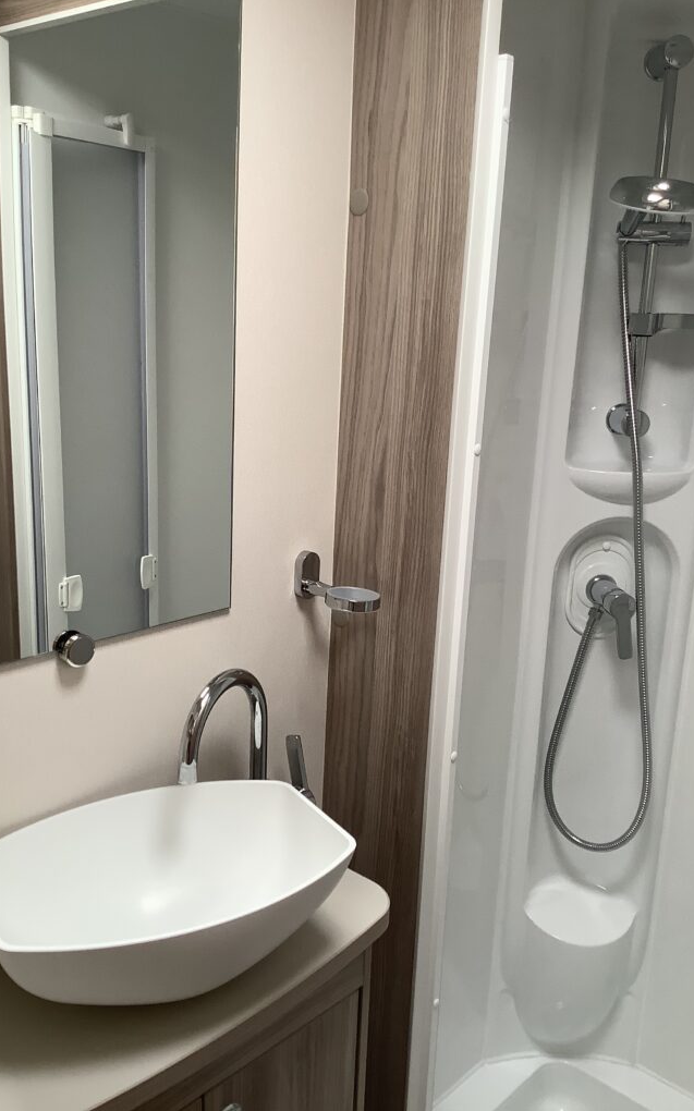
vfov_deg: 58.2
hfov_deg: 38.3
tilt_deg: -13.4
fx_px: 999
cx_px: 324
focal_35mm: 33
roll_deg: -3.0
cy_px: 554
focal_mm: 3.3
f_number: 2.4
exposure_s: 1/50
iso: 64
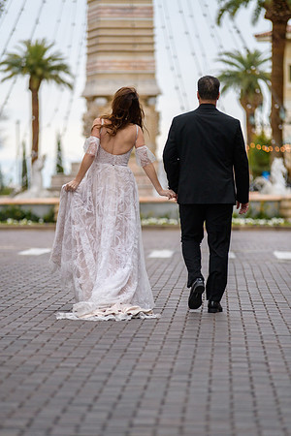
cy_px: 218
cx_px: 146
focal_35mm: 170
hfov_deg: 8.1
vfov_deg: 12.1
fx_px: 2061
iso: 250
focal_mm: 170
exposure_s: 1/3200
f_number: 2.8
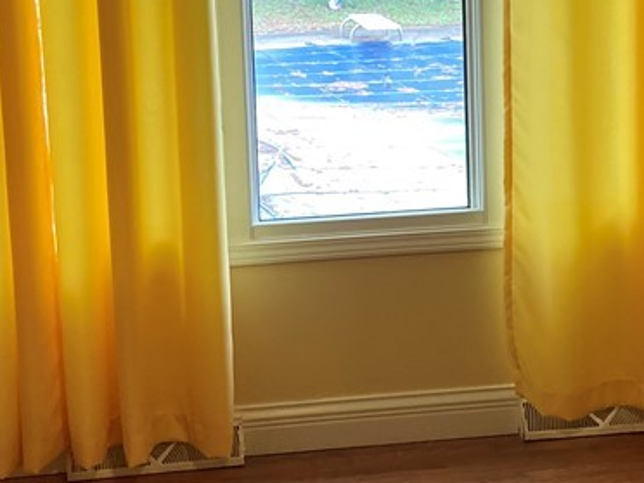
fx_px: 1433
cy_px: 54
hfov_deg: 25.3
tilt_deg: -6.5
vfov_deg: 18.8
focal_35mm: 77
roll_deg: +1.0
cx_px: 381
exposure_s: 1/60
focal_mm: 3.99
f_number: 1.8
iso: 125
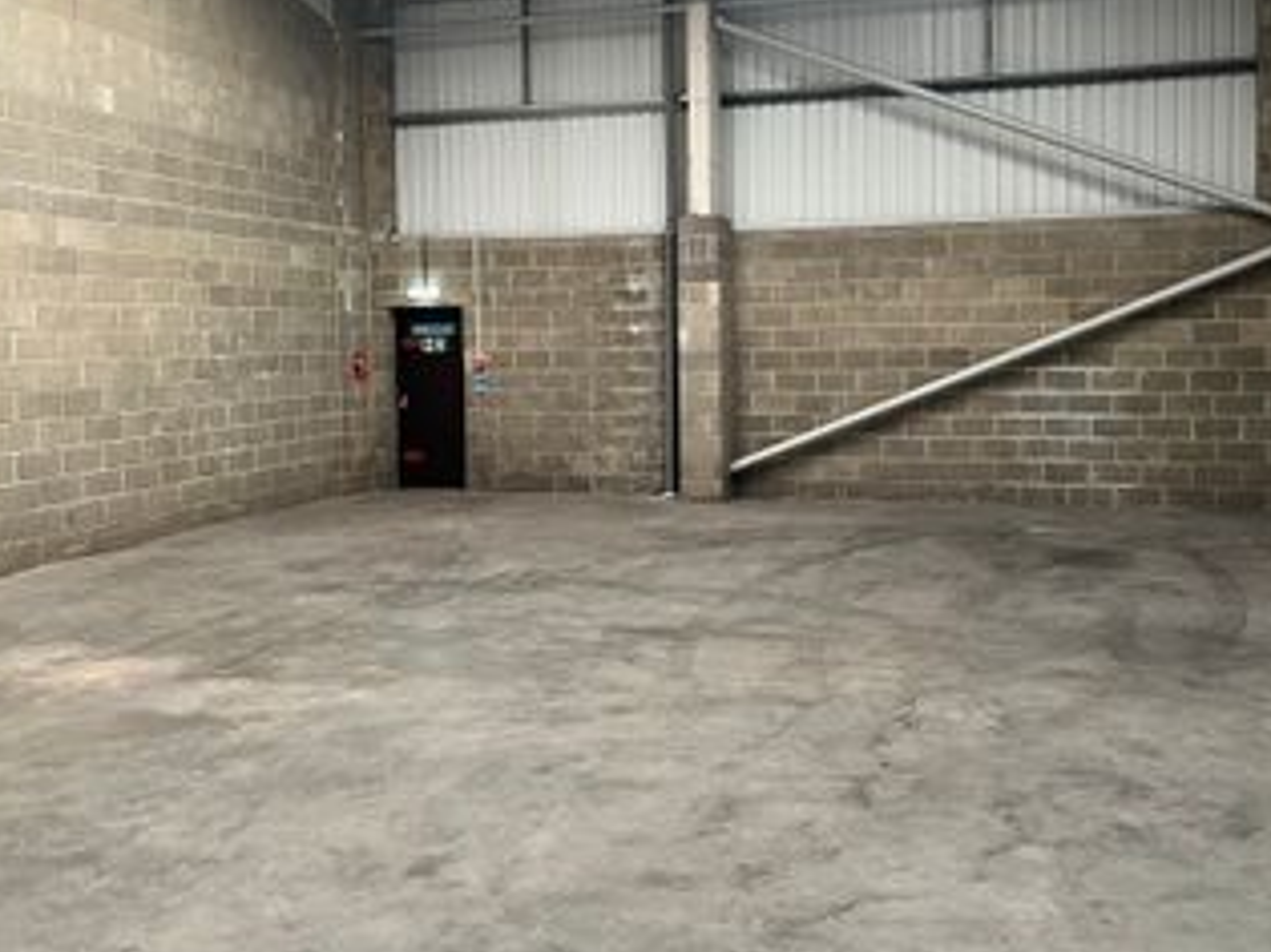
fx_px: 1211
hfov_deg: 55.3
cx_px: 698
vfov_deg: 42.6
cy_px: 367
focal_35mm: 33
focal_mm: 5.1
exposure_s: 1/60
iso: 160
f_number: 1.6
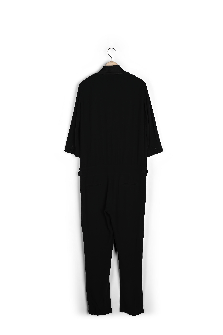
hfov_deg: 31.9
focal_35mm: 42
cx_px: 112
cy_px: 168
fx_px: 390
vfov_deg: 46.4
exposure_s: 1/125
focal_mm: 42
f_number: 11
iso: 100
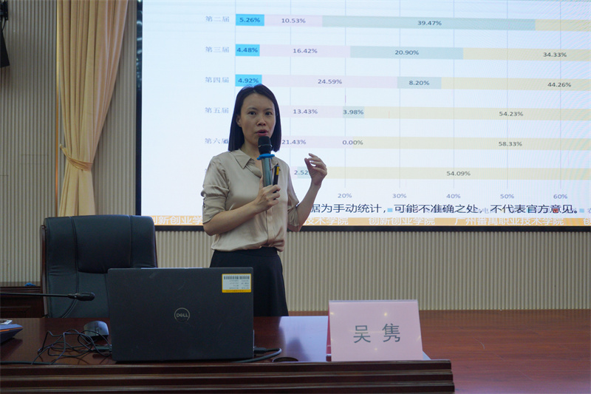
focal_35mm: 30
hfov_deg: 61.9
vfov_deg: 43.6
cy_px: 197
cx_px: 296
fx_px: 492
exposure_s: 1/80
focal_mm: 20
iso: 640
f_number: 4.5
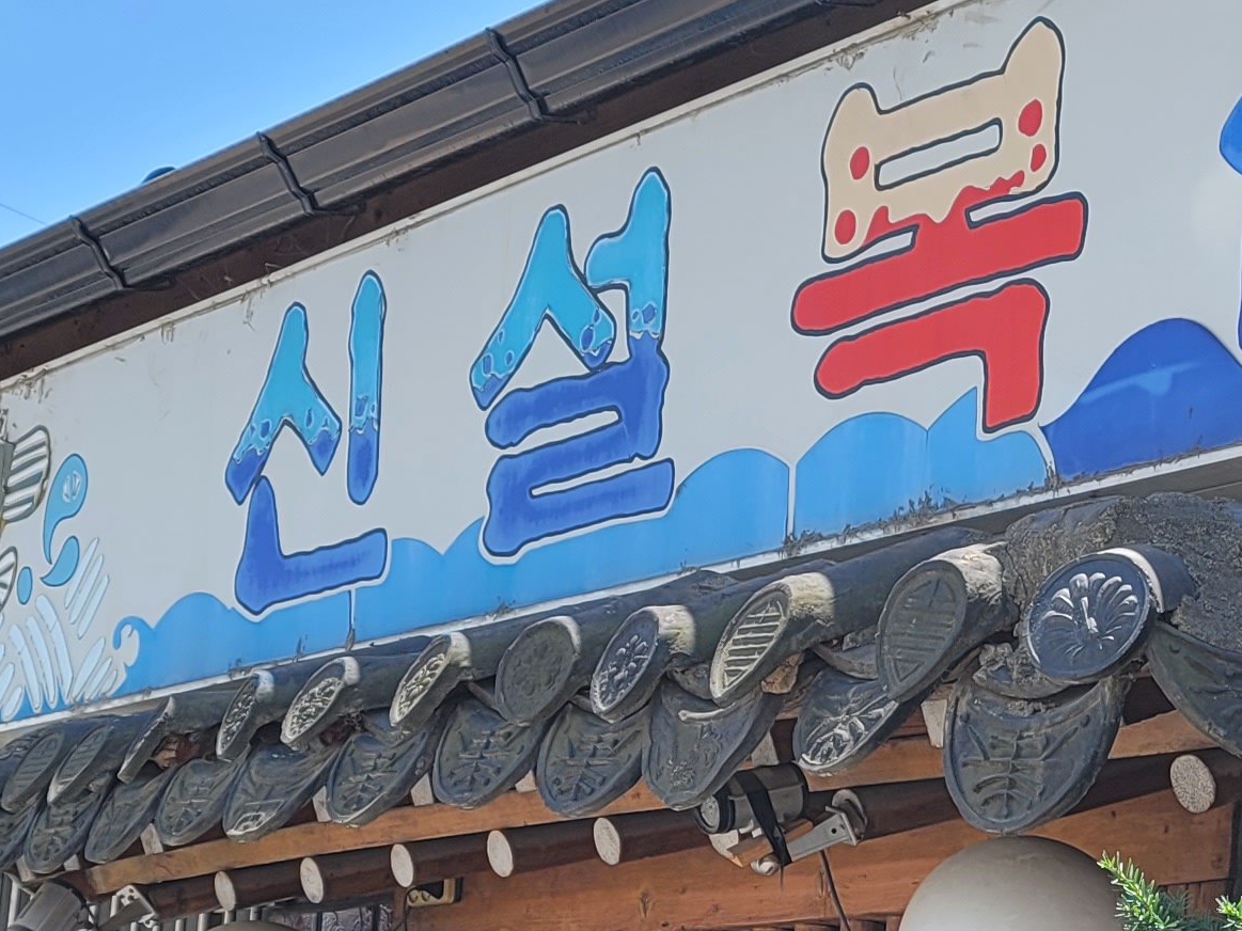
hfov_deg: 21.2
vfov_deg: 16.5
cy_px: 1079
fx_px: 3085
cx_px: 1473
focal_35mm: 86
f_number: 1.8
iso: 20
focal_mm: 7
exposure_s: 1/401
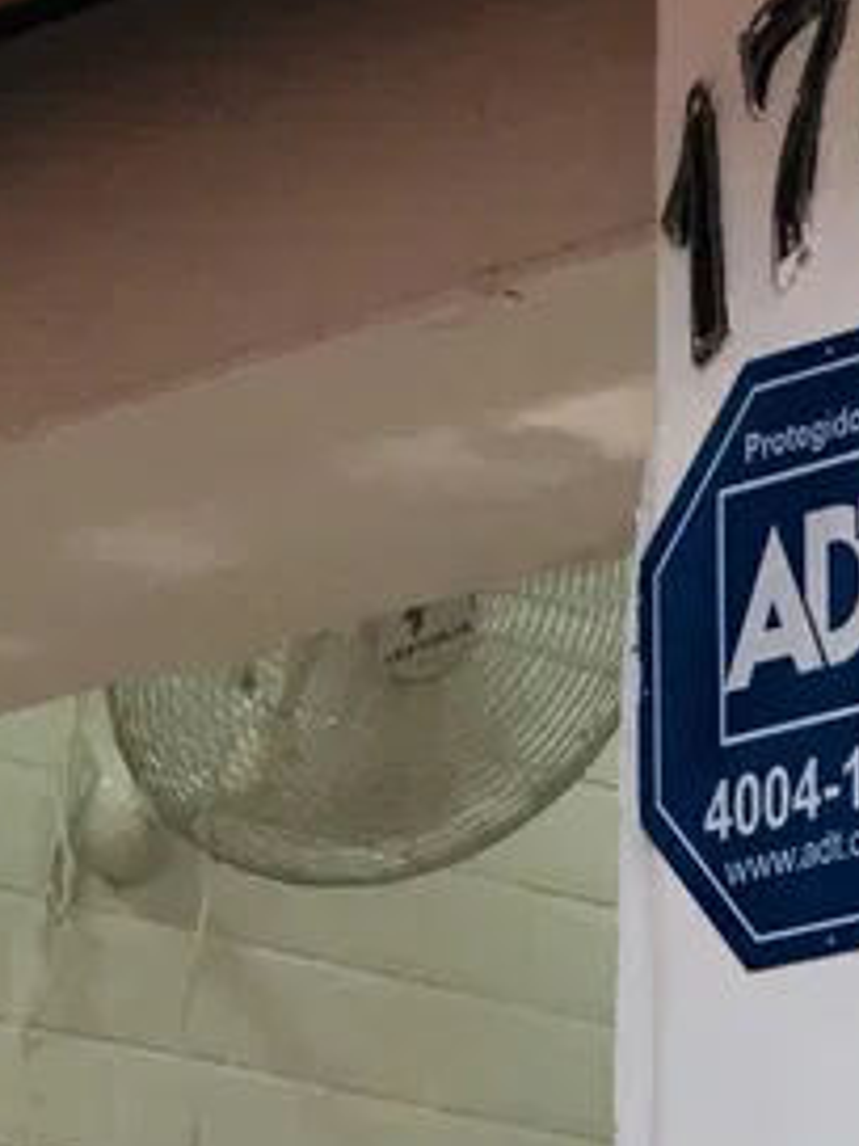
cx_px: 2101
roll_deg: -2.0
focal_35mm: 182
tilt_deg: -0.4
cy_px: 2538
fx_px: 6022
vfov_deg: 9.8
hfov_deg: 7.6
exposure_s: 1/135
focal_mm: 4.15
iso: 25
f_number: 2.2
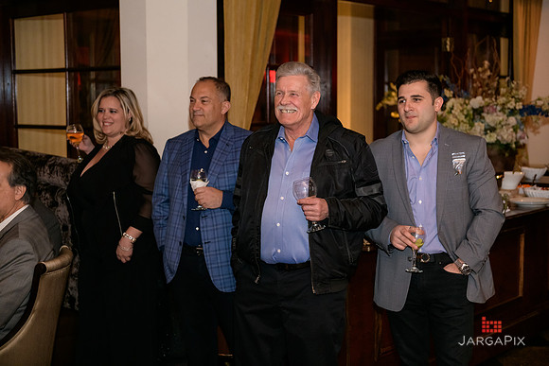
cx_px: 274
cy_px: 183
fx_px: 854
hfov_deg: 35.6
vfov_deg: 24.2
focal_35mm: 56
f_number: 3.2
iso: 1600
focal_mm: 56
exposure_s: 1/100
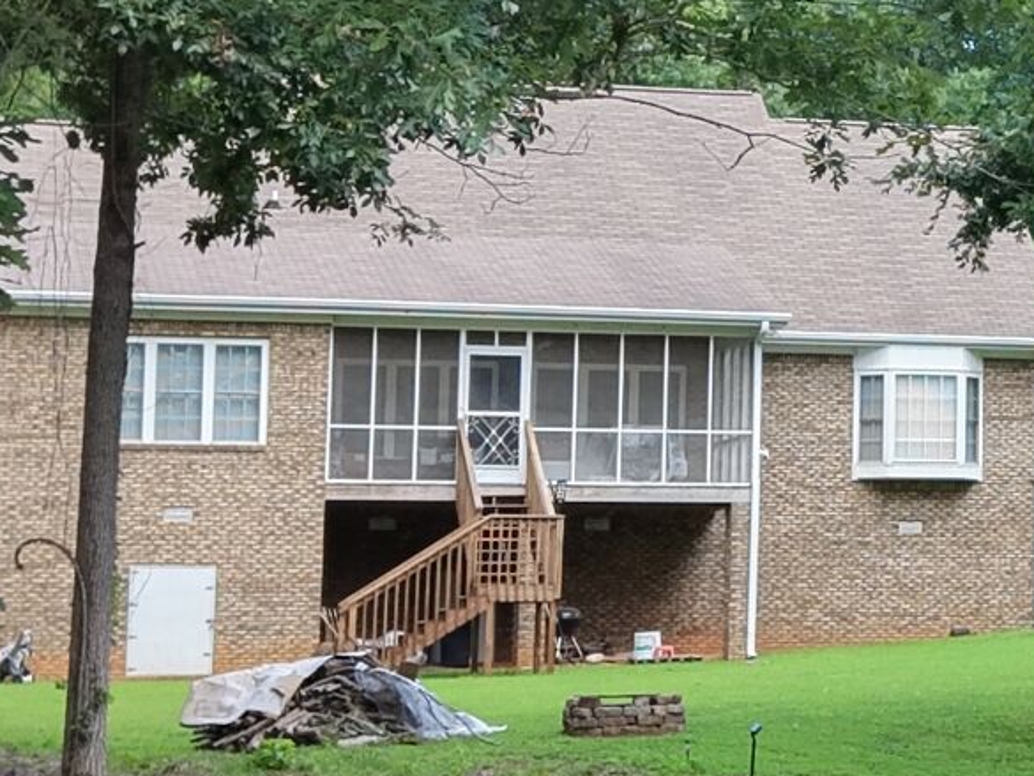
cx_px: 1285
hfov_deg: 15.0
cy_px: 166
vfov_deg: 11.7
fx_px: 3764
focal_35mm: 126
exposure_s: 1/1250
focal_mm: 8.67
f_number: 1.8
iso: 400
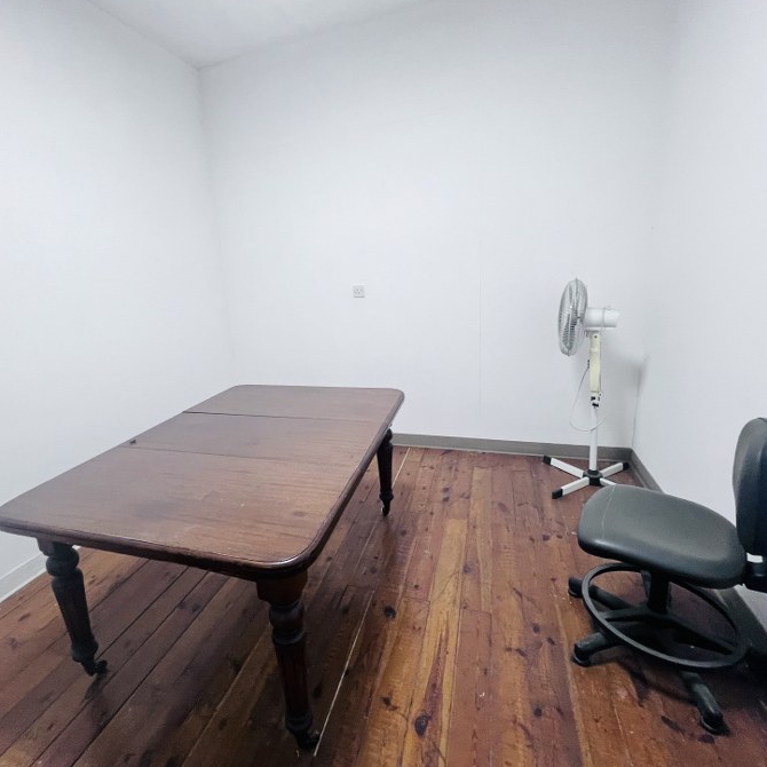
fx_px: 401
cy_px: 370
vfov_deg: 87.4
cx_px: 334
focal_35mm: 16
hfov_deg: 87.0
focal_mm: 1.57
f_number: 1.8
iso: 160
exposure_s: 1/100
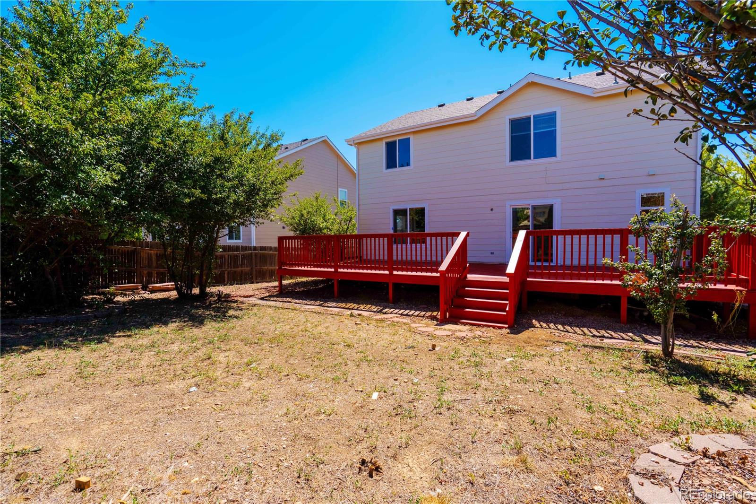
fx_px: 336
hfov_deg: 96.7
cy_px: 252
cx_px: 378
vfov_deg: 73.7
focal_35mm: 16
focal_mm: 16
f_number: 8
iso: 64
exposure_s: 1/2000
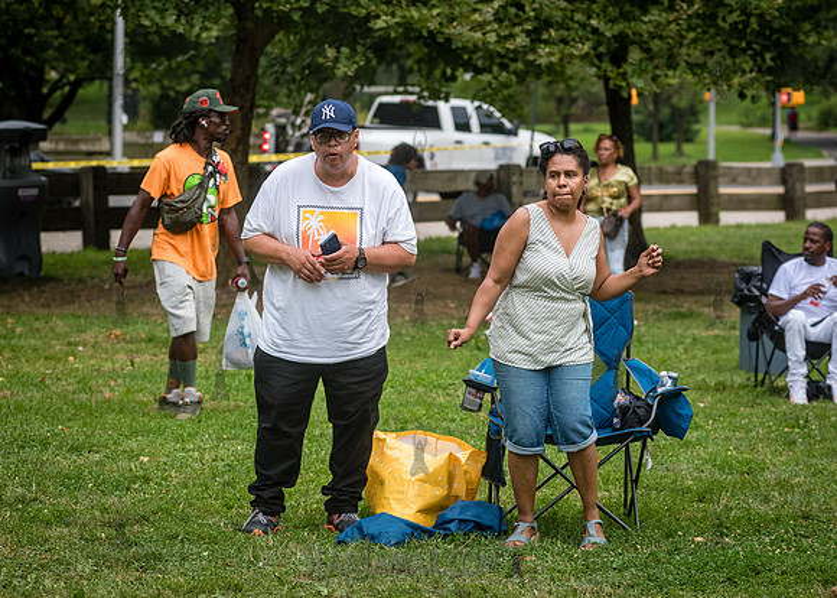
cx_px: 448
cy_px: 299
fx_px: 3165
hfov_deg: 15.1
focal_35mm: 133
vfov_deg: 10.8
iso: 1000
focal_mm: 120
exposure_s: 1/1000
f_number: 4.5
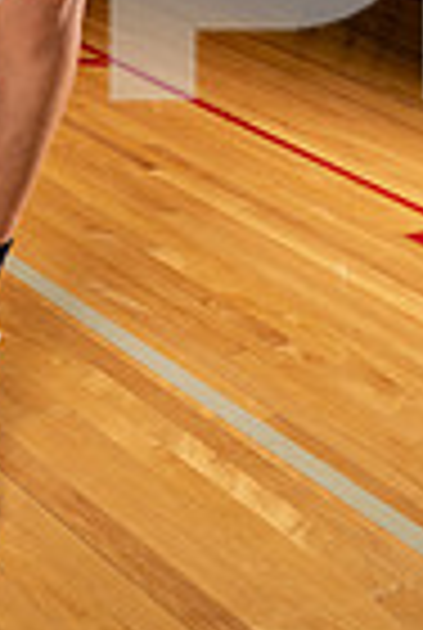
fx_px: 1350
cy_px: -351
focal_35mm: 77
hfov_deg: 17.6
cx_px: 68
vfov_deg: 21.4
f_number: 8
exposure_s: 1/250
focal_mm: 24
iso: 800
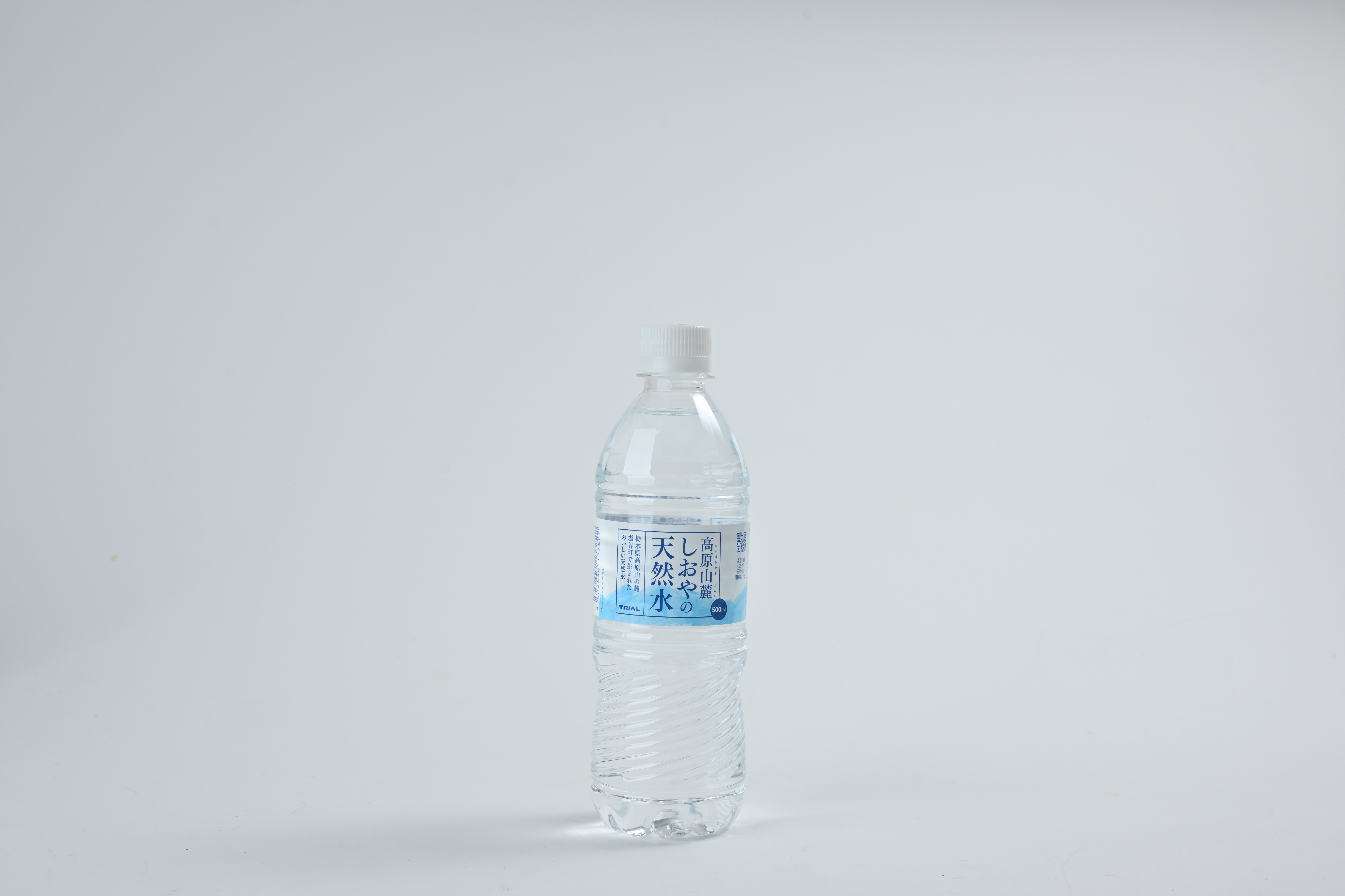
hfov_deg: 39.6
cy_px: 448
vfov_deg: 27.0
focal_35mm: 50
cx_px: 672
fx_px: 1868
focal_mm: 50
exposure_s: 1/125
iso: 100
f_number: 10
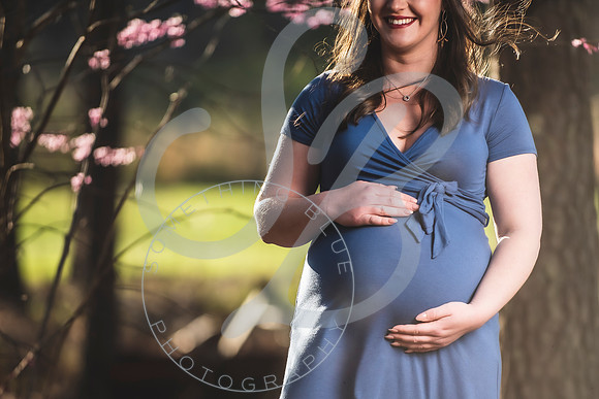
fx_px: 4288
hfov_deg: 8.0
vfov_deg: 5.3
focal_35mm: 258
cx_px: 335
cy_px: 243
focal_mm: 200
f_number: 2.8
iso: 100
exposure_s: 1/640
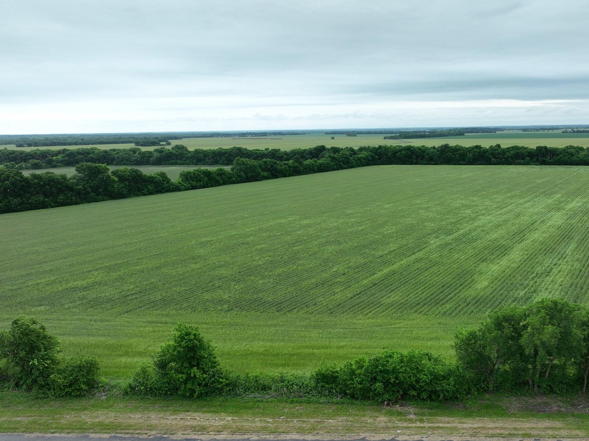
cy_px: 268
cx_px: 370
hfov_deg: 56.1
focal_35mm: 32
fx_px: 544
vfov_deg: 43.9
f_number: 2.8
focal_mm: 12.29
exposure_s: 1/1000
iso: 200
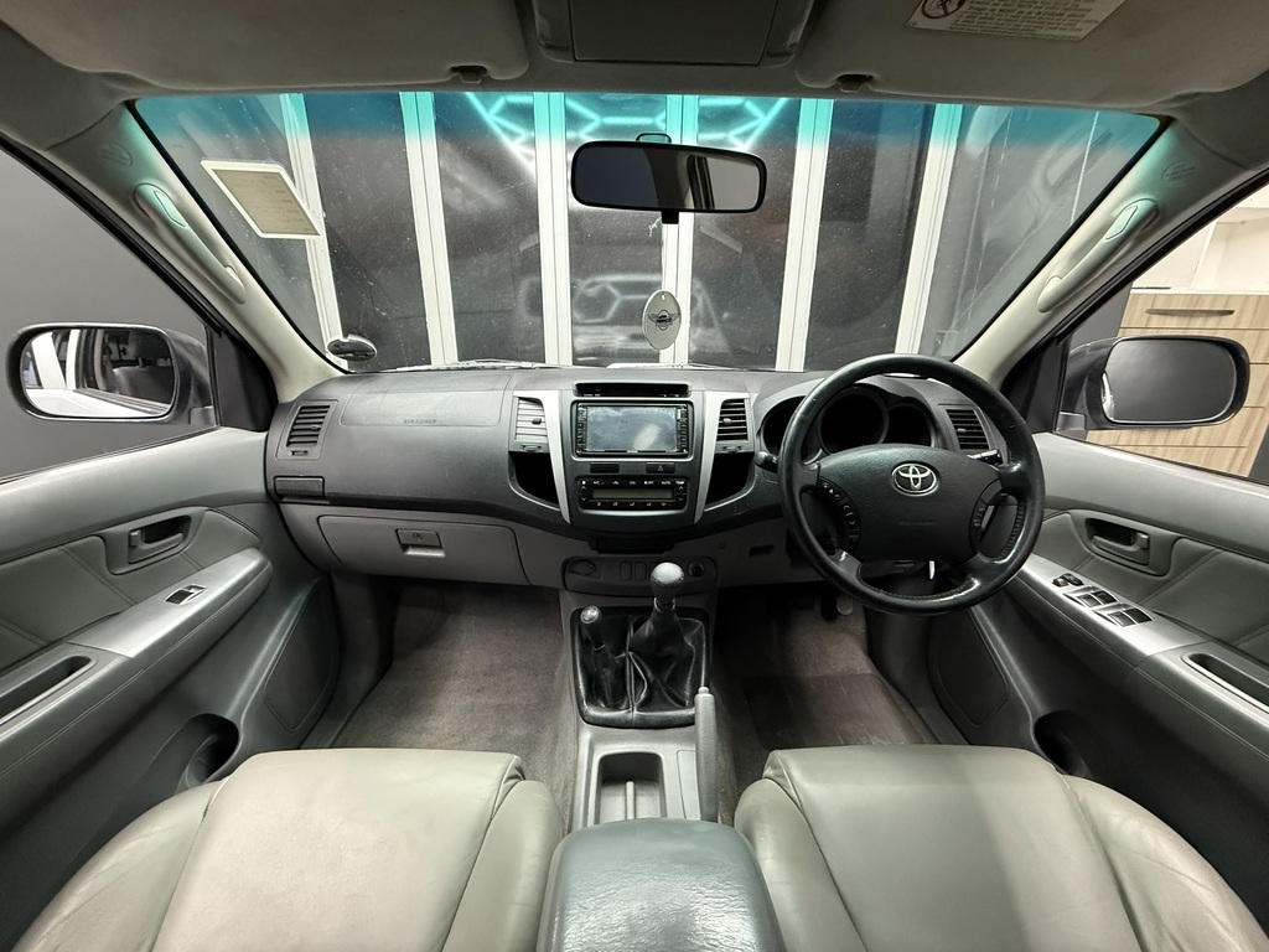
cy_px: 476
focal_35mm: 14
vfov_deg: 85.7
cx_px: 634
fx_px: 513
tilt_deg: -17.9
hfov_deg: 102.1
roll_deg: -0.3
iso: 640
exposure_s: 1/50
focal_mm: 2.22
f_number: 2.2
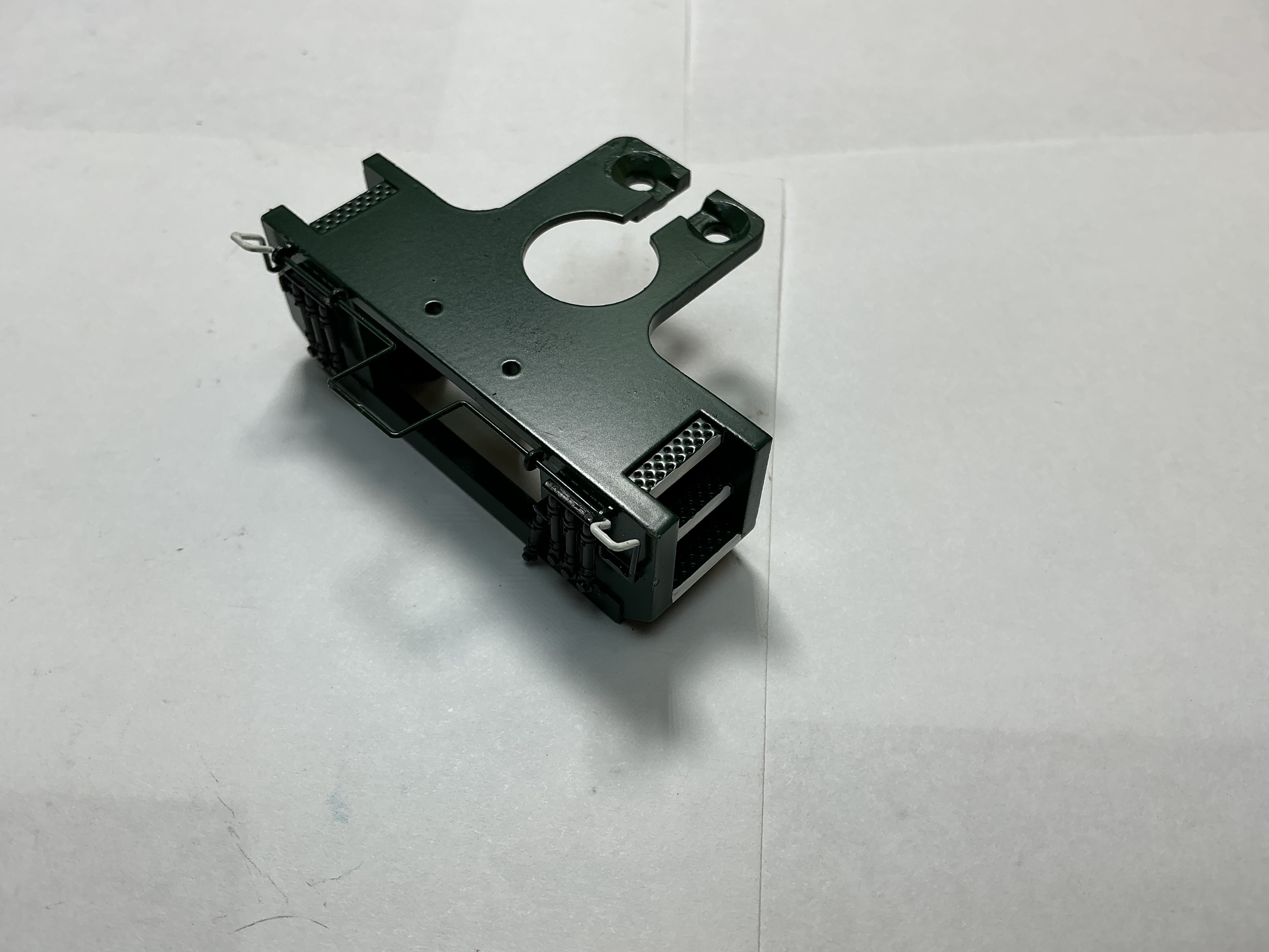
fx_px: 1063
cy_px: 476
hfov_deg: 61.7
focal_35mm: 29
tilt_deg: -54.3
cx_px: 634
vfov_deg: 48.2
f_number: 1.8
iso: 20
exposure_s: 1/218
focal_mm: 3
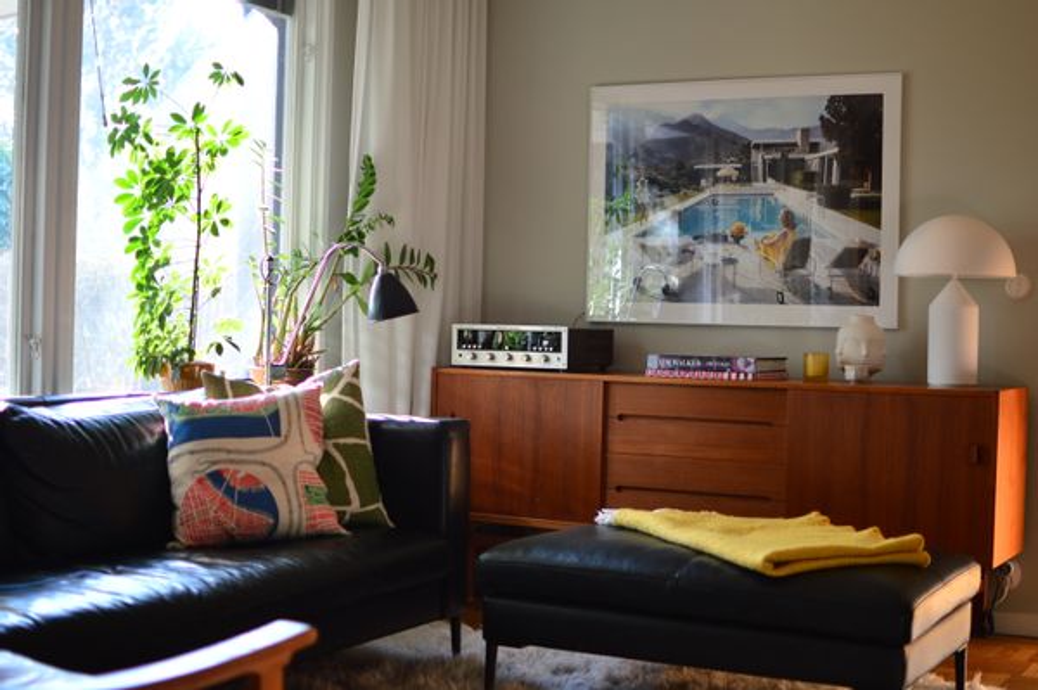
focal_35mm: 52
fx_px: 1512
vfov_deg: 25.7
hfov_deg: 37.9
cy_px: 345
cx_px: 519
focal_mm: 35
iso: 100
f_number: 1.8
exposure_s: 1/100
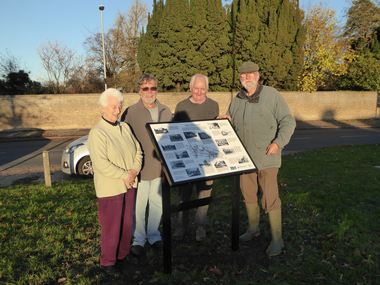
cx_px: 190
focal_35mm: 29
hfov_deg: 61.7
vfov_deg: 48.2
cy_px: 142
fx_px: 318
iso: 200
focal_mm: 5
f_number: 3.5
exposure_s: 1/640
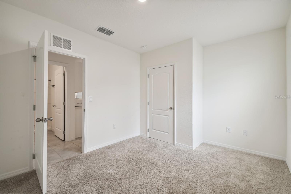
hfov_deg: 100.4
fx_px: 121
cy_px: 97
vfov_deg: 77.3
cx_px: 146
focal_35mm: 15
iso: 100
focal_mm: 10
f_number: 7.1
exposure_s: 1/20
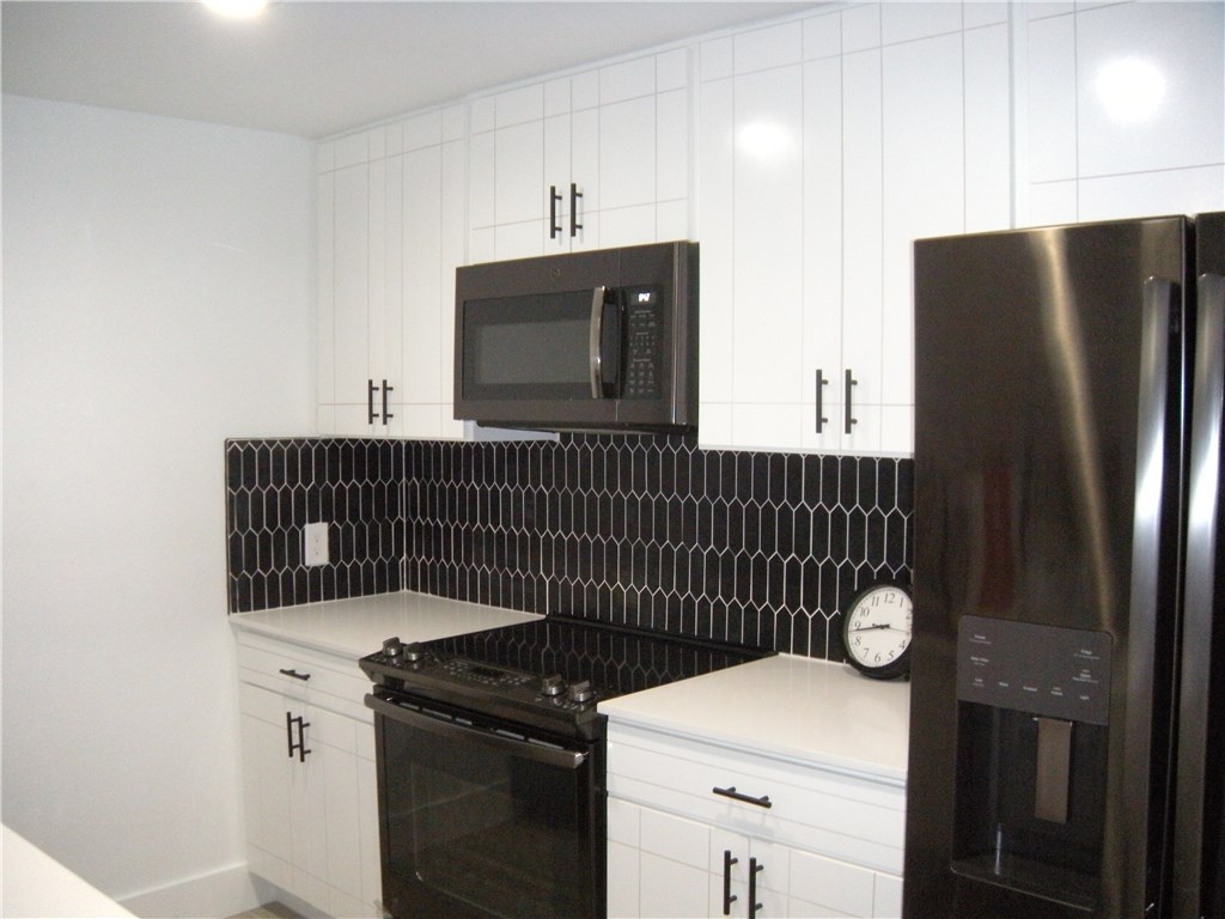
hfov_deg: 52.6
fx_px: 1239
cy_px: 460
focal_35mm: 35
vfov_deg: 40.7
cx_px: 612
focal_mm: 5.9
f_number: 3.8
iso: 400
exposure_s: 1/31.8
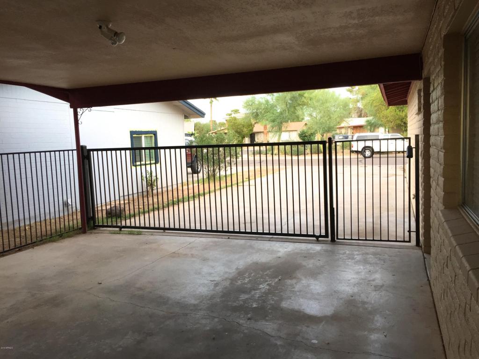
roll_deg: +1.7
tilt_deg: -5.7
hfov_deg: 61.7
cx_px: 240
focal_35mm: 29
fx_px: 401
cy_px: 180
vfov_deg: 48.2
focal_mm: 4.15
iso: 50
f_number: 2.2
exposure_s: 1/120
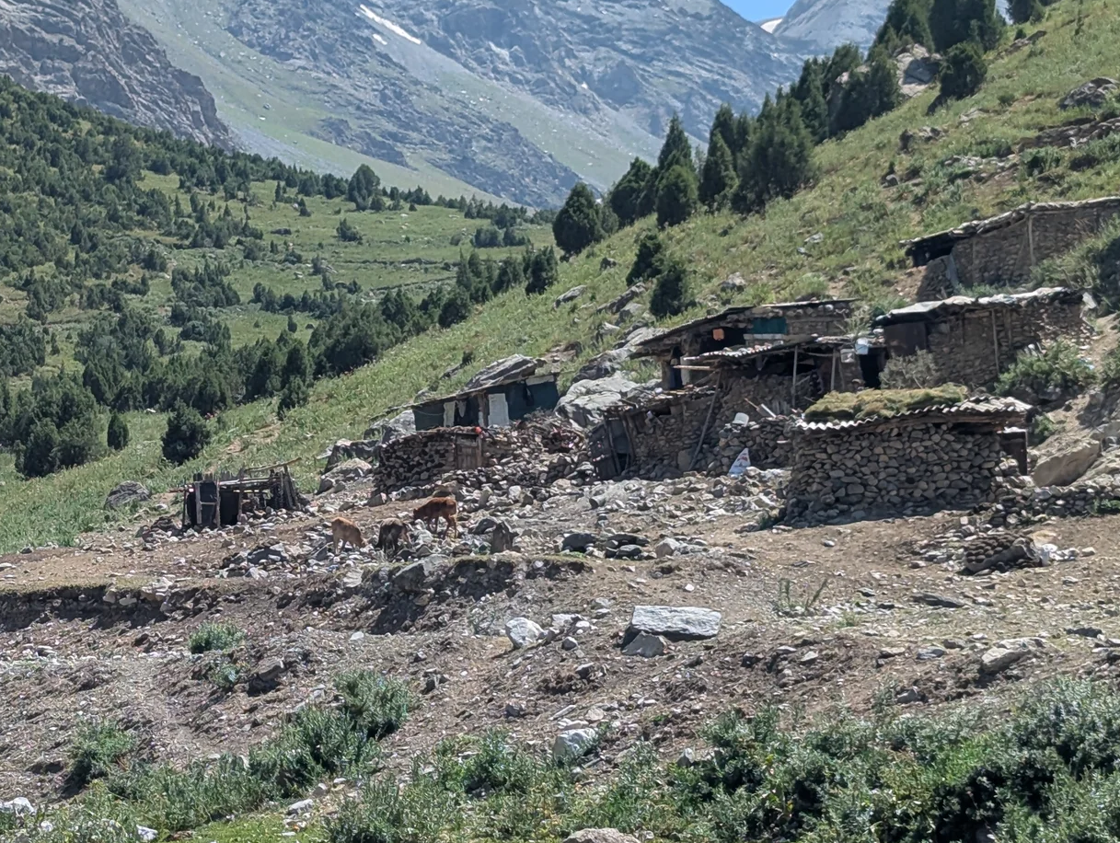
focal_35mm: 101
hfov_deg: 19.4
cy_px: 512
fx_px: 3272
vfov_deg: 14.7
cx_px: 361
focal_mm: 6.81
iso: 46
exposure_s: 1/1727
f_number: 1.85
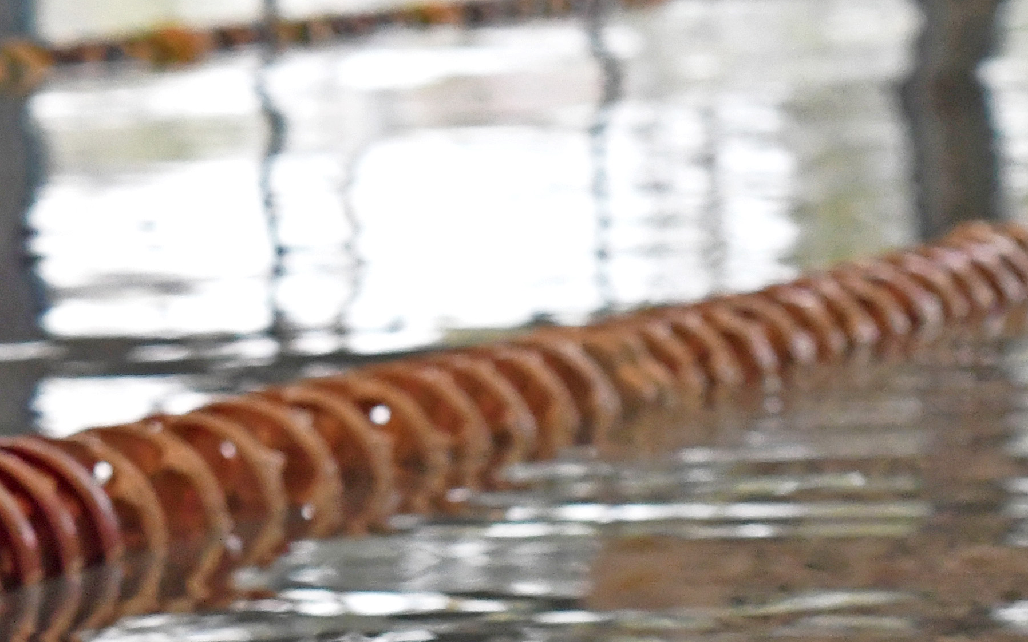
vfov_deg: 5.5
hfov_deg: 8.8
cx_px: -138
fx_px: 6639
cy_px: 199
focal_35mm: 237
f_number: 5.6
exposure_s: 1/320
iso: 3200
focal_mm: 50
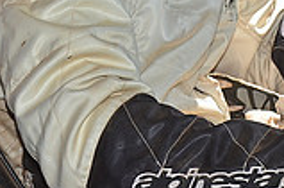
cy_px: -149
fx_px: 1376
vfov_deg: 7.6
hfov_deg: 11.6
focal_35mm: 175
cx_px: -32
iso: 200
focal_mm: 32
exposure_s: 1/320
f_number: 7.1
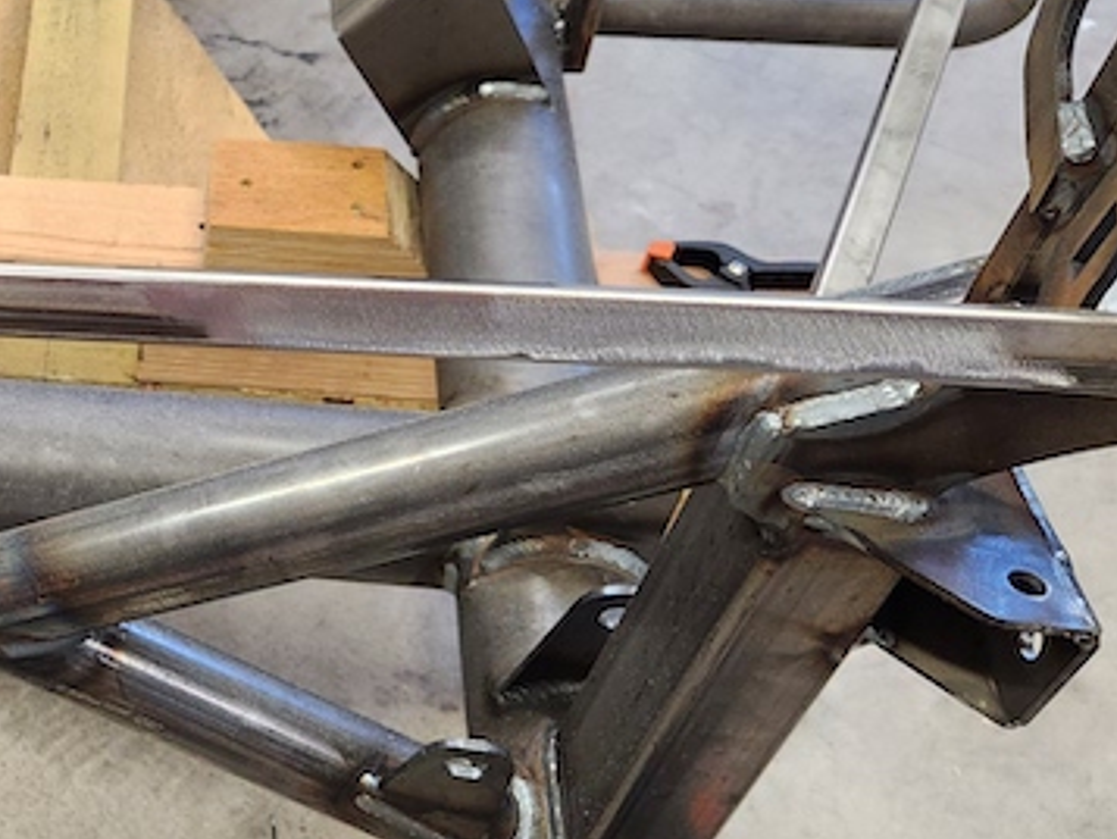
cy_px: 315
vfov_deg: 25.2
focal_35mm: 58
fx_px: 1872
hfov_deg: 30.0
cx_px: -97
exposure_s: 1/120
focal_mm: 5.4
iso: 320
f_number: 1.8
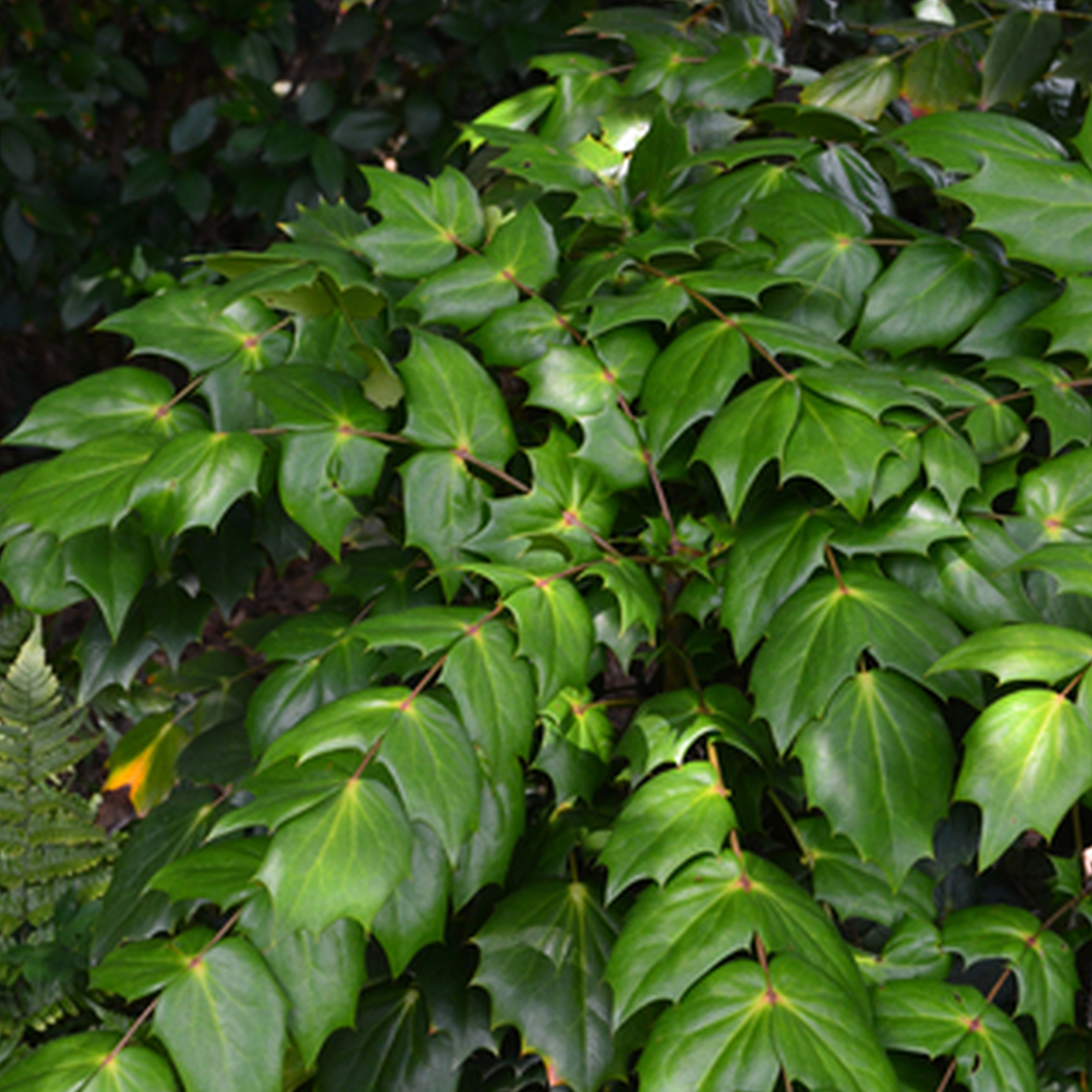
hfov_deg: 22.5
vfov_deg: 22.4
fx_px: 2748
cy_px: 752
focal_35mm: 77
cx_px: 546
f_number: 8
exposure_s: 1/80
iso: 400
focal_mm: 40
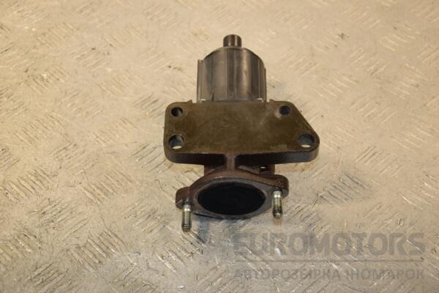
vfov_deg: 17.5
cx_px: 220
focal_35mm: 78
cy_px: 146
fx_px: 951
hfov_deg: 26.0
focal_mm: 52
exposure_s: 1/200
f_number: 5.6
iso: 800
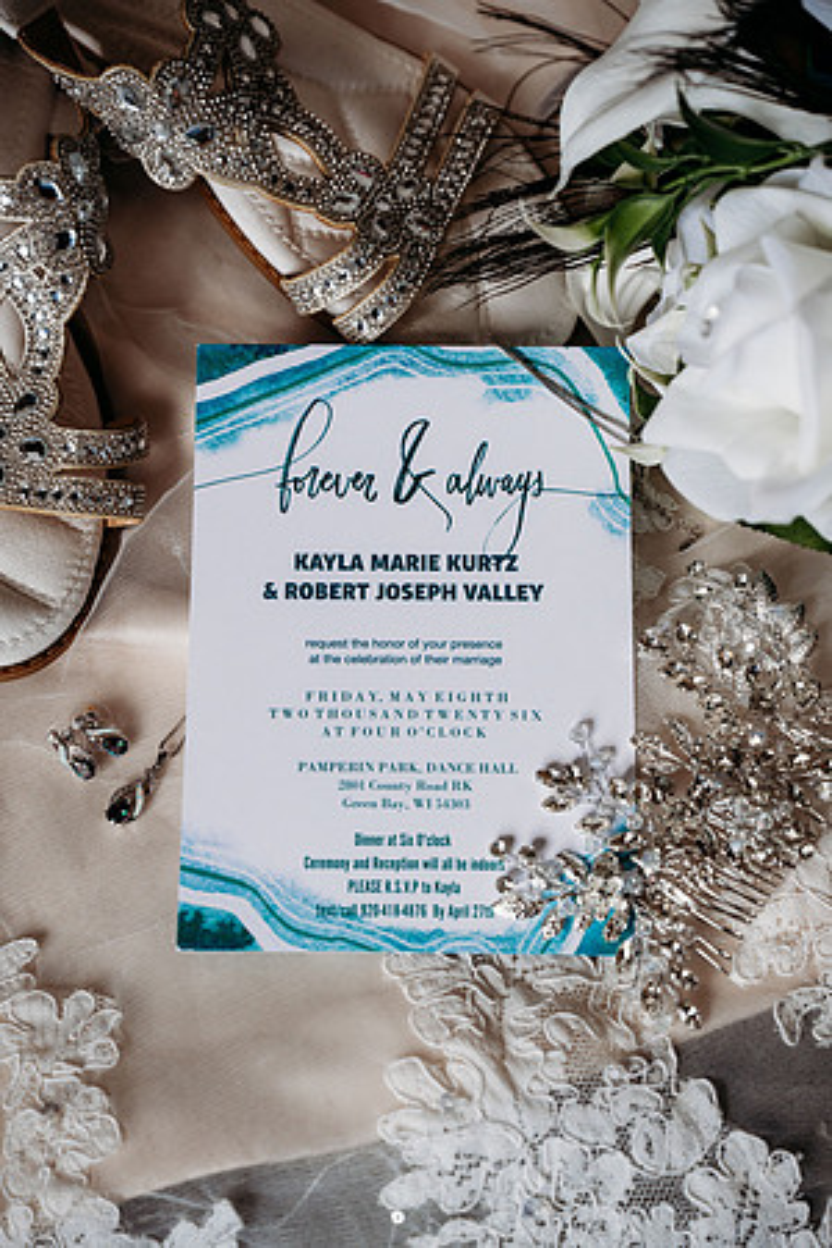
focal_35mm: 70
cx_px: 416
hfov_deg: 19.5
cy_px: 624
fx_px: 2426
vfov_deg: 28.8
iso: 500
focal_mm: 70
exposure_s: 1/250
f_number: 5
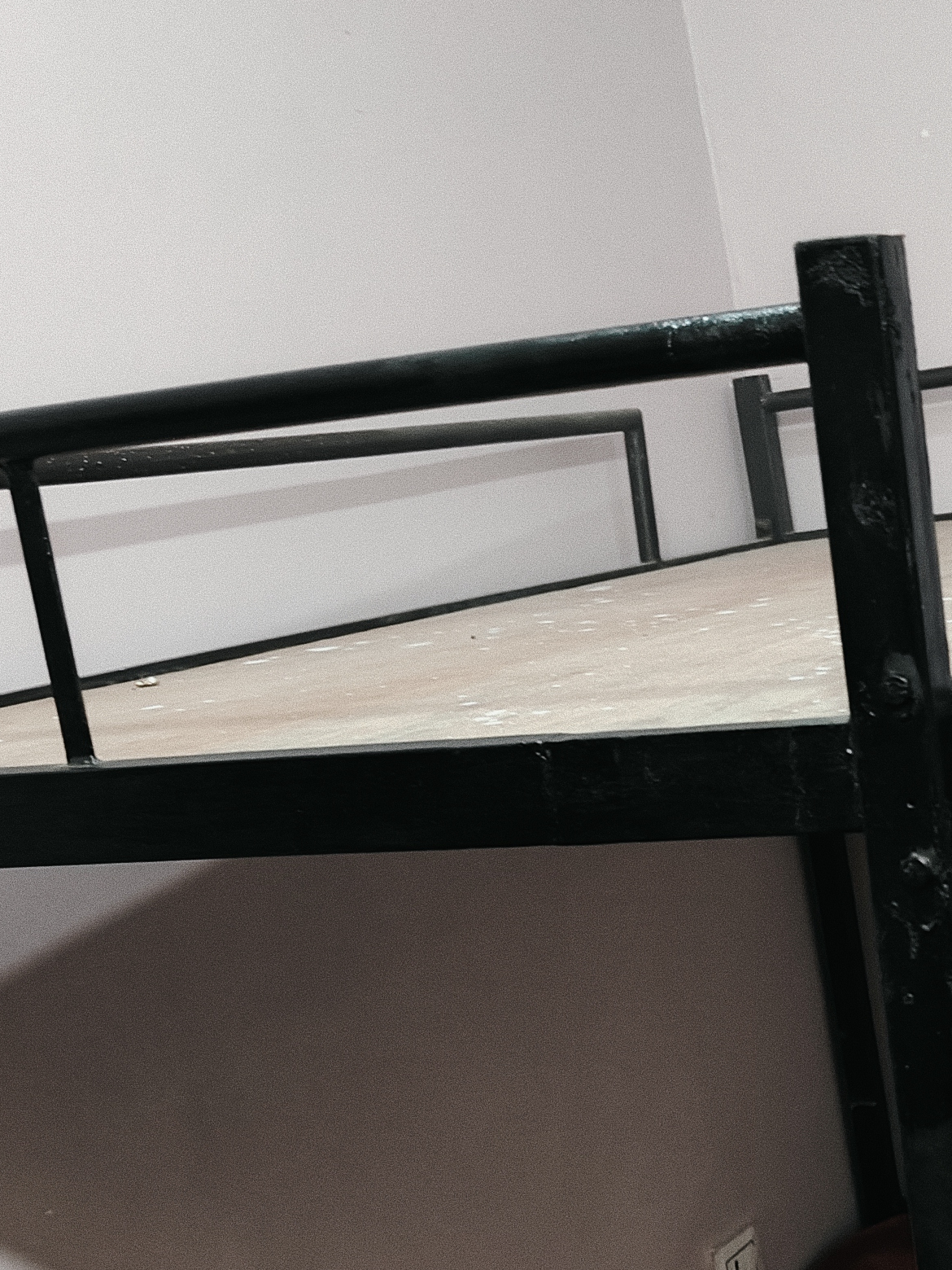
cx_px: 941
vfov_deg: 30.2
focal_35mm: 63
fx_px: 2310
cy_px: 944
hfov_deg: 22.4
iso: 500
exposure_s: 1/25
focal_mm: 5.59
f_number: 1.8
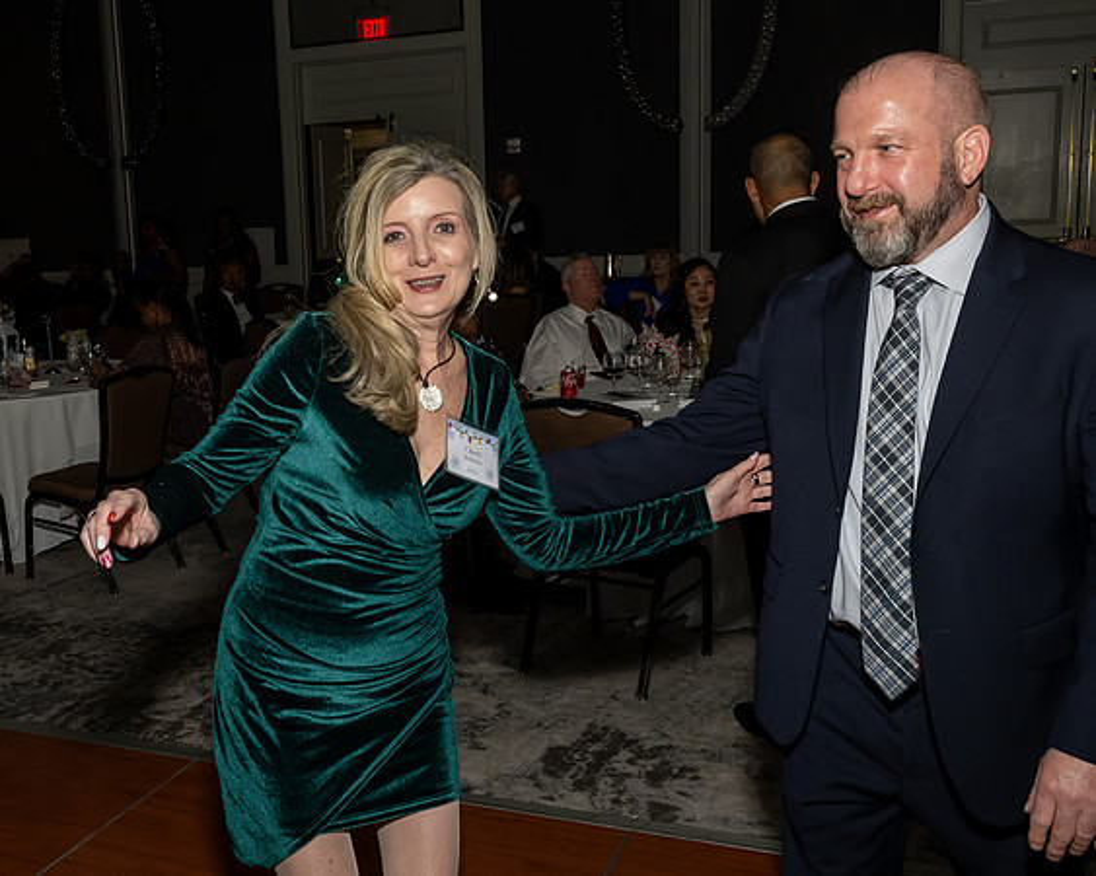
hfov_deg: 43.7
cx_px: 362
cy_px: 438
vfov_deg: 36.1
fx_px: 1345
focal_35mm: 41
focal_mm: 22
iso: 1000
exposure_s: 1/250
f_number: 7.1
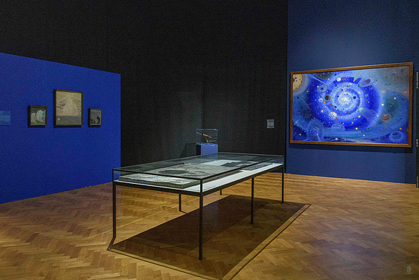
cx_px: 224
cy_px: 130
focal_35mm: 26
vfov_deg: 48.8
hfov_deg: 68.4
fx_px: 308
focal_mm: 24
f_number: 9
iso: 10000
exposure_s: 1/50
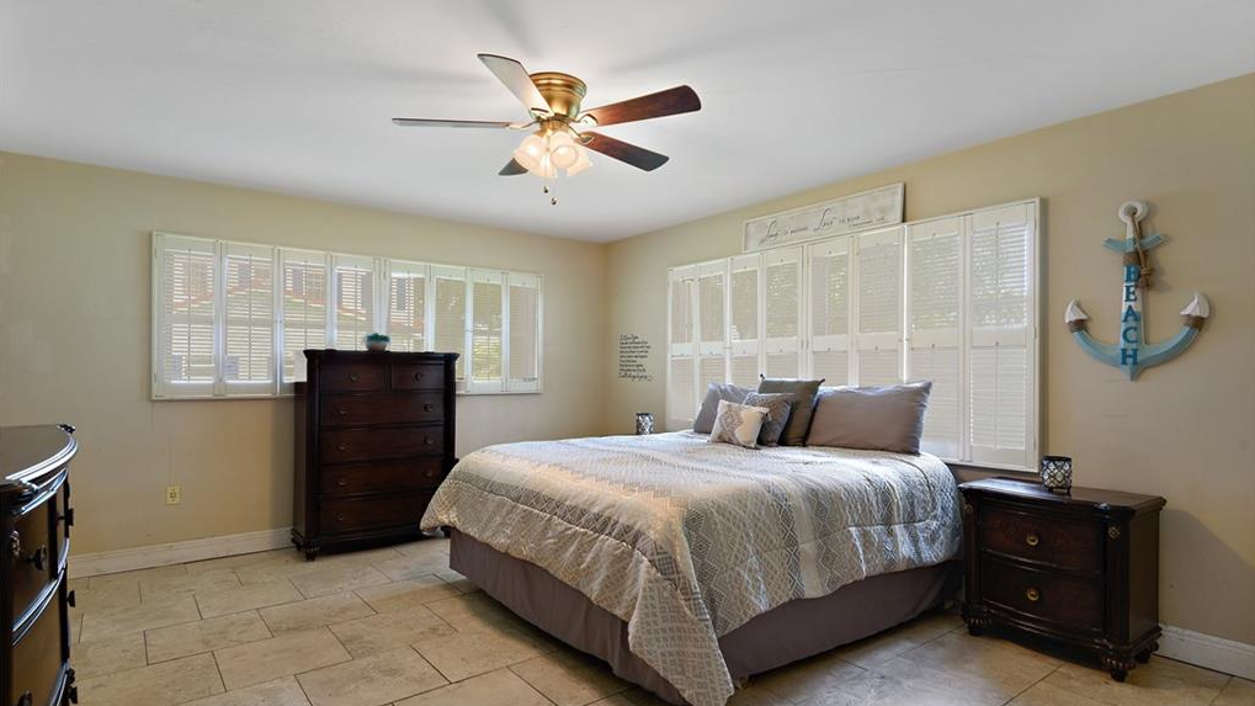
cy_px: 360
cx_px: 628
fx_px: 665
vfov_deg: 55.9
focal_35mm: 20
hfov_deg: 86.6
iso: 250
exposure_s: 1/4
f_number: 8
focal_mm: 19
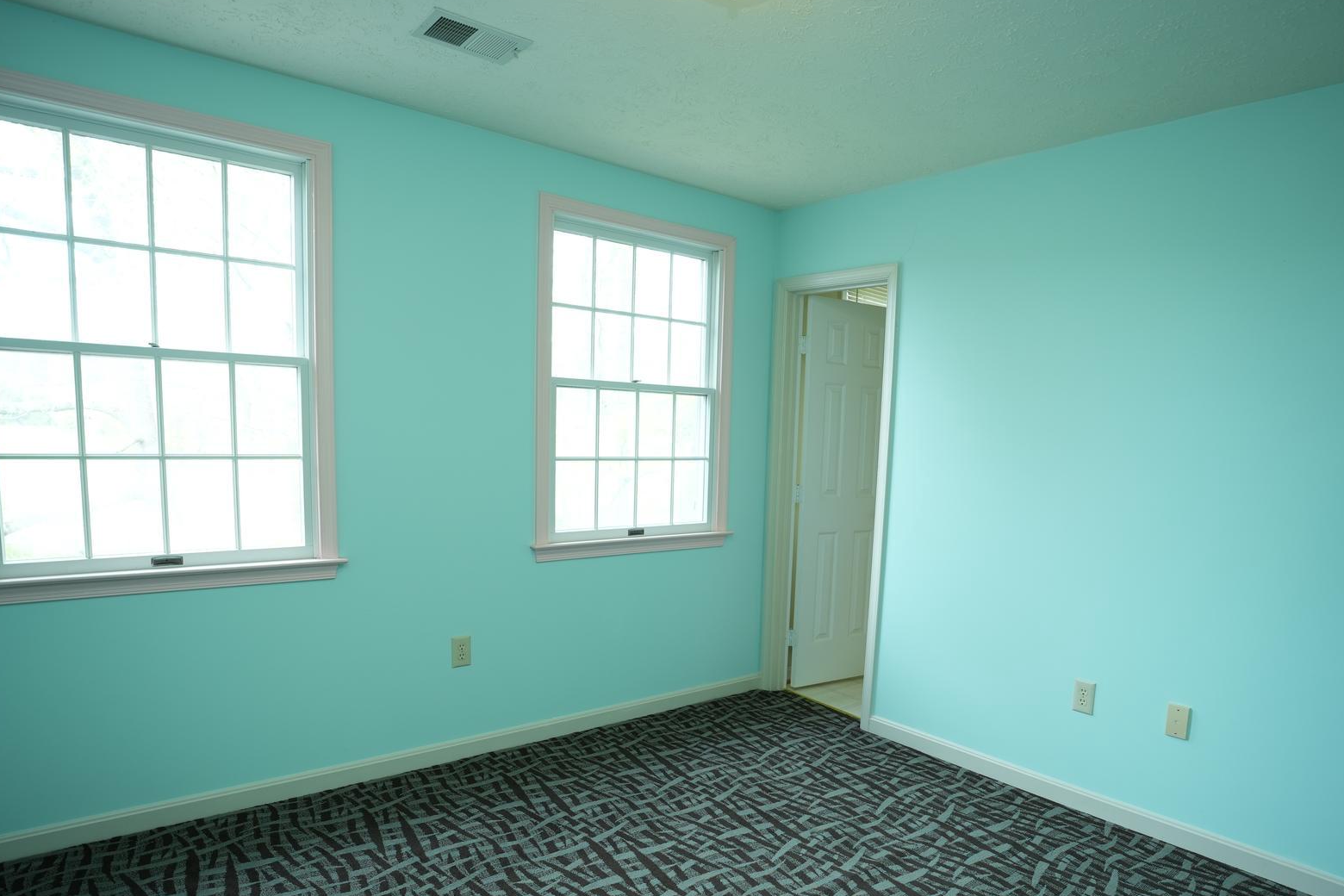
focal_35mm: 21
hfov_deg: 81.1
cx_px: 709
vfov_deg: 58.9
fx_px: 784
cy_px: 548
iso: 250
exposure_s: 1/60
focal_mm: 16
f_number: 2.8
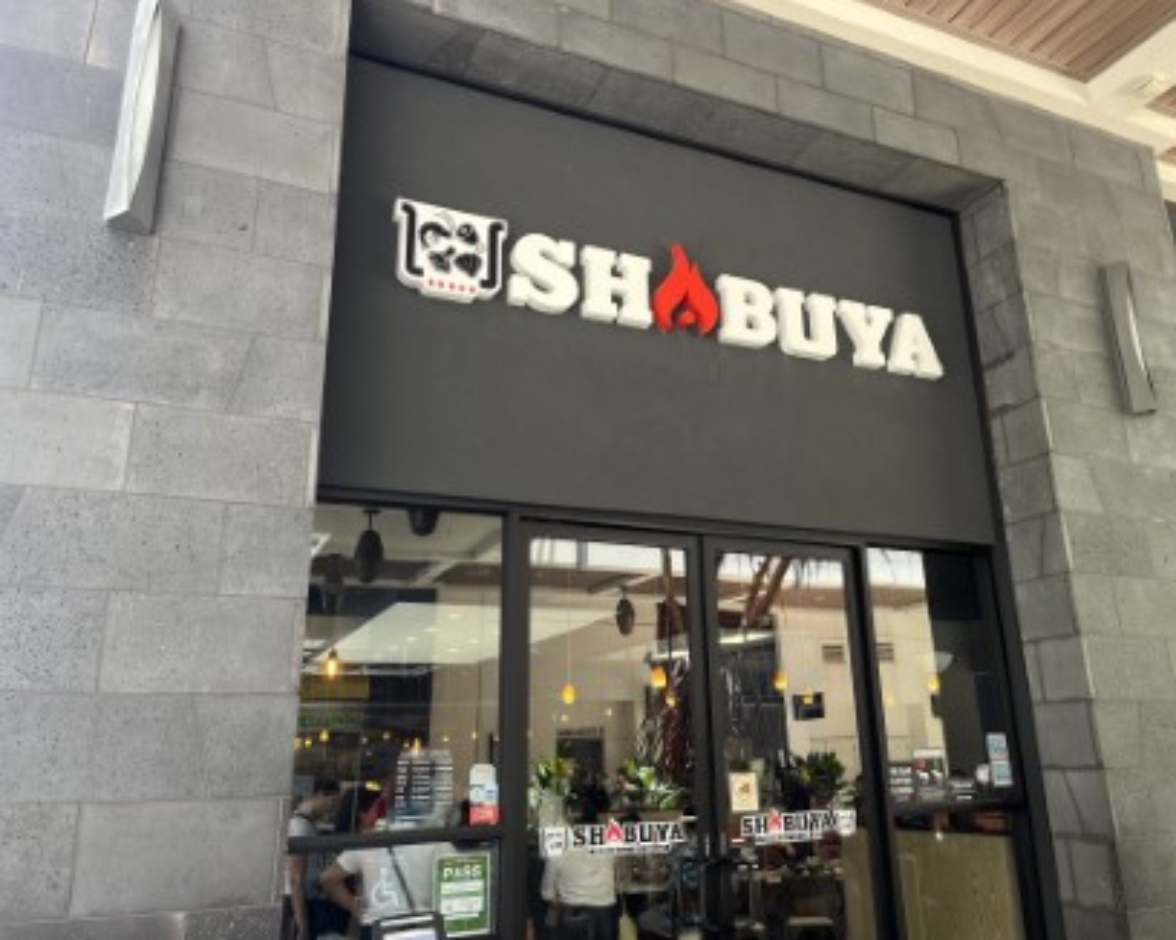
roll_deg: +1.0
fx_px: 974
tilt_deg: +19.8
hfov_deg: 62.2
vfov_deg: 51.5
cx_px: 620
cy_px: 456
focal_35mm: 28
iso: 64
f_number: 1.6
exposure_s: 1/121
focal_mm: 5.1
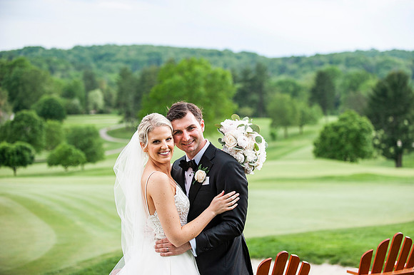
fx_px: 836
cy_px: 138
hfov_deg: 27.8
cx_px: 212
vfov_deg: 18.7
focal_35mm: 73
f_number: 2.8
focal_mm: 70
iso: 640
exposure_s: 1/800
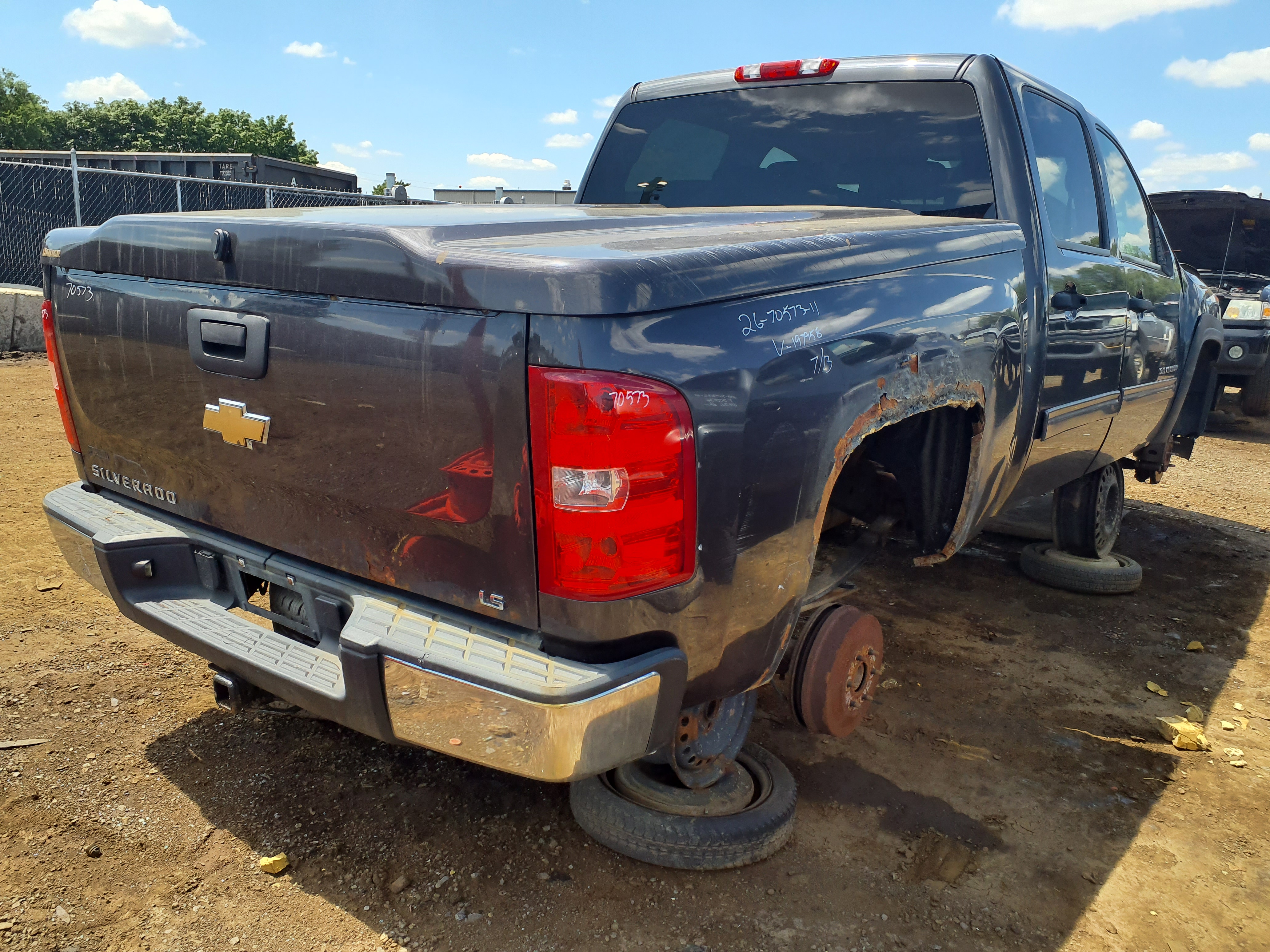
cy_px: 476
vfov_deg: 51.4
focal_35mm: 27
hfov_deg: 65.3
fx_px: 991
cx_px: 635
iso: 40
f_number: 1.9
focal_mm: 3.58
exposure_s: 1/802
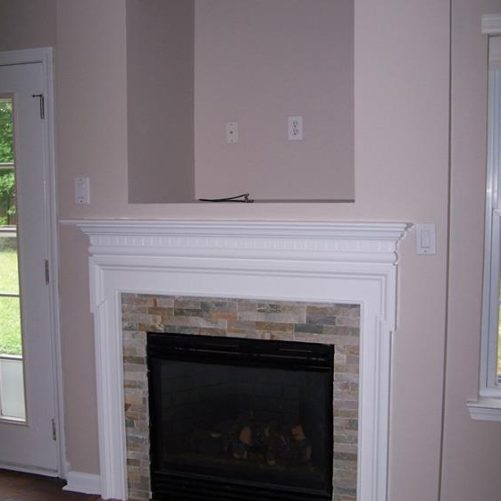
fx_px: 753
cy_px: 259
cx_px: 248
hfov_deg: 36.8
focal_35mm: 46
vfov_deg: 36.8
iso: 80
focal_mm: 6.3
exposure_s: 1/60
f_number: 2.8
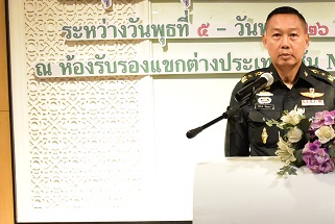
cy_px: 161
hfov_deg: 20.5
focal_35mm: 96
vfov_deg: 14.2
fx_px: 898
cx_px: 330
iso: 6400
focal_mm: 23
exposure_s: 1/60
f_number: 4.5
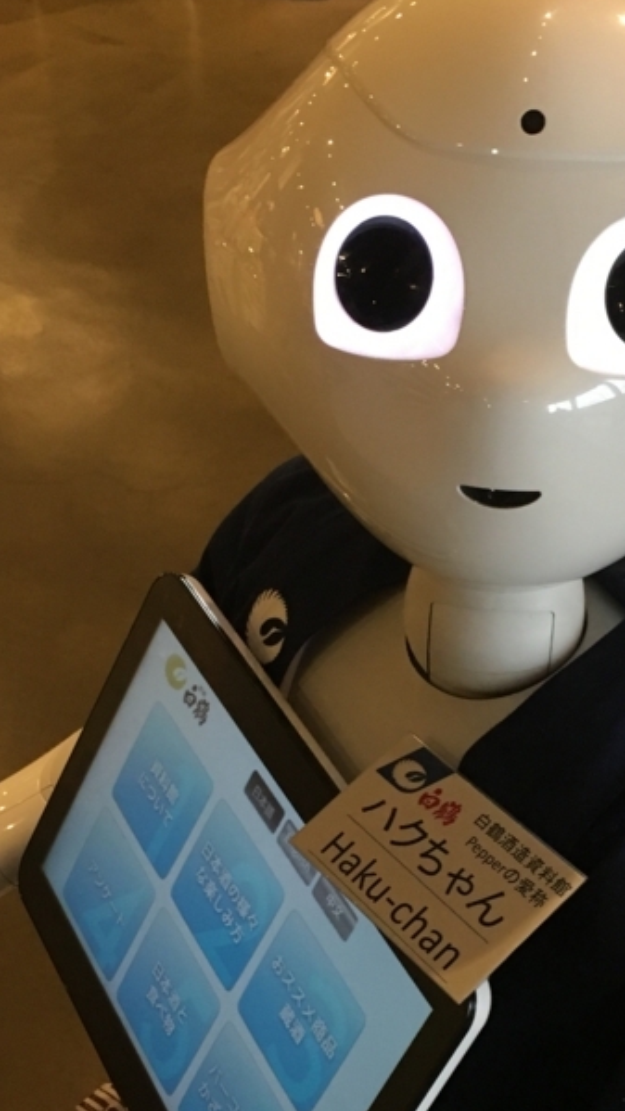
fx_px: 1591
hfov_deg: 22.2
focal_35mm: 54
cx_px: 382
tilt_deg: -43.2
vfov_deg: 38.3
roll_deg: -0.1
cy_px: 684
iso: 160
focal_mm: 4.15
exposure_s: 1/30
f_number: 2.2
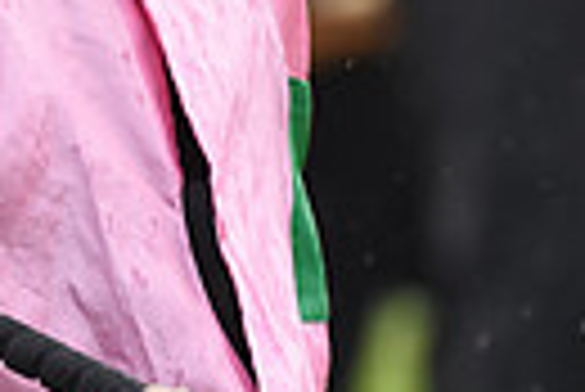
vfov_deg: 1.5
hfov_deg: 2.3
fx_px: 14479
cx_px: -72
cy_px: -403
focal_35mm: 890
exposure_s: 1/800
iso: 1250
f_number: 5.6
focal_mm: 200
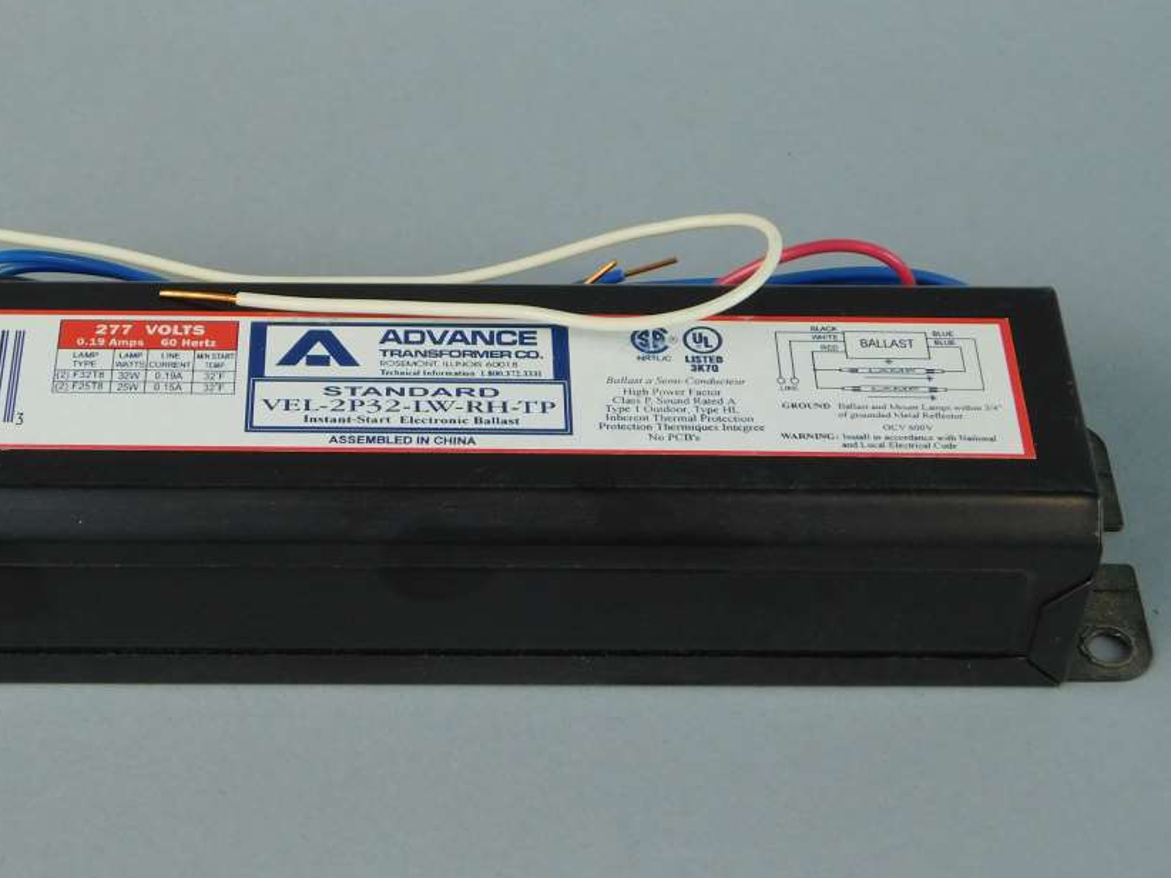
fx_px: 2773
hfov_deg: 23.8
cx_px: 405
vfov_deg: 18.0
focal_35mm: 82
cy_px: 369
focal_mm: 10.4
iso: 140
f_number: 4
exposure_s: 1/30
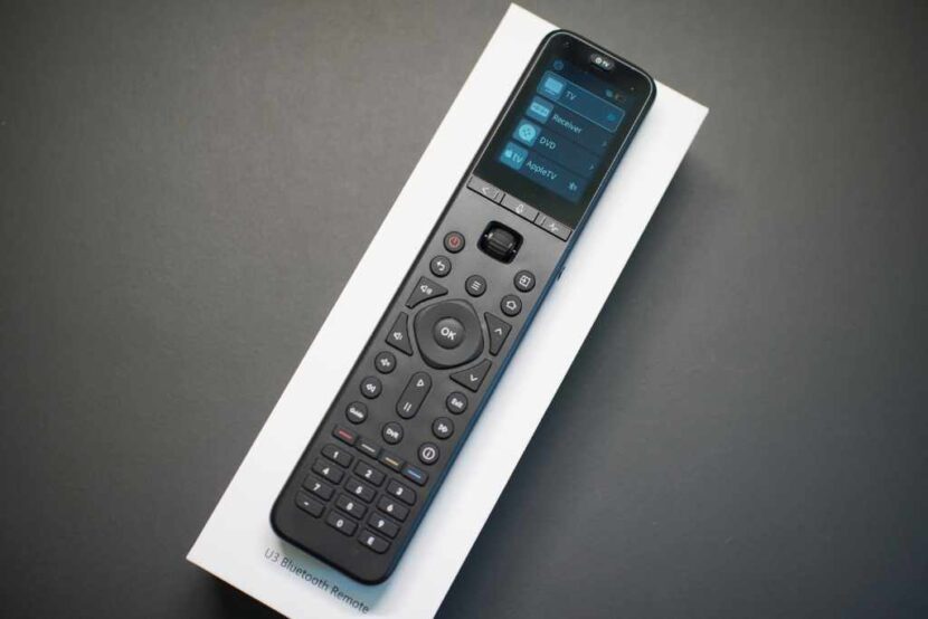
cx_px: 464
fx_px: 967
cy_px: 310
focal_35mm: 38
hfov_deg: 51.3
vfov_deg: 35.5
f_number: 2.2
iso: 100
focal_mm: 25
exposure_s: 1/50
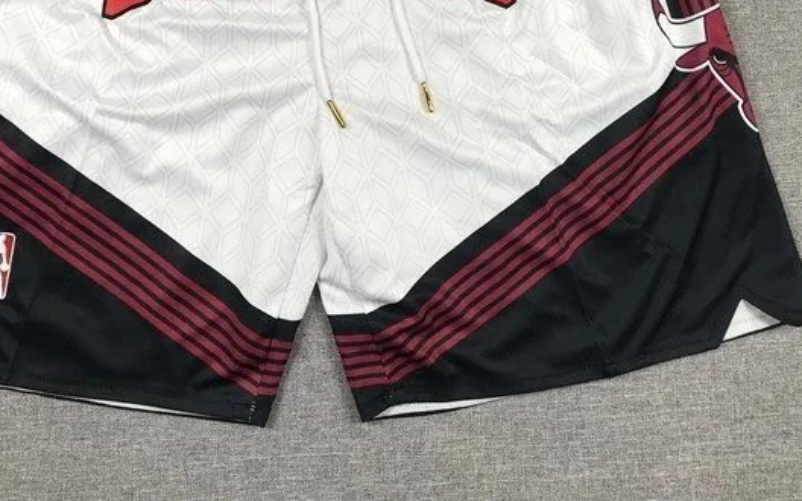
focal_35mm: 45
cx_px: 305
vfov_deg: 27.6
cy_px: 52
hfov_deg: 44.0
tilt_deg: -86.2
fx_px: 984
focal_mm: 3.99
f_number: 1.8
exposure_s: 1/100
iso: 25
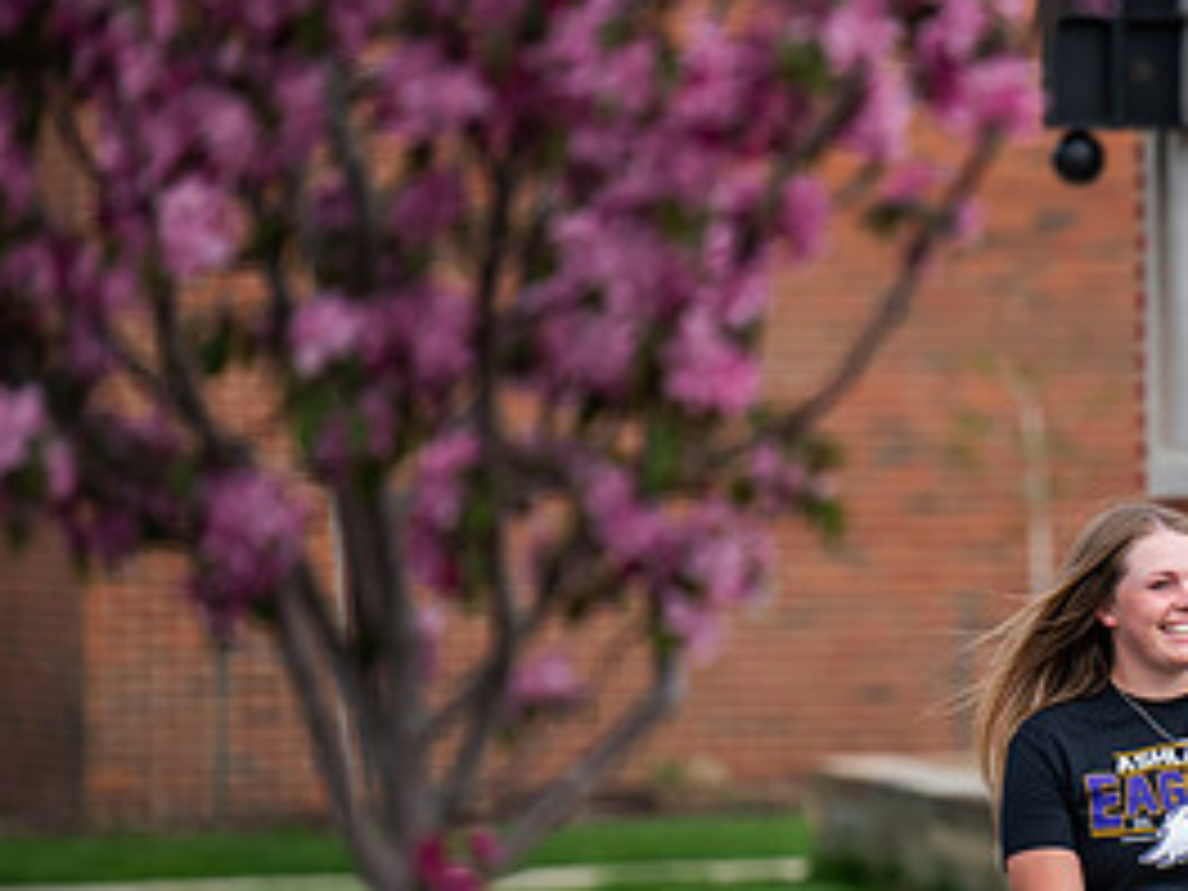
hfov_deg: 4.7
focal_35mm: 423
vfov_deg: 3.5
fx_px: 14517
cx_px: 1210
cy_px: 664
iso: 200
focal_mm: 200
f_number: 3.2
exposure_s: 1/640
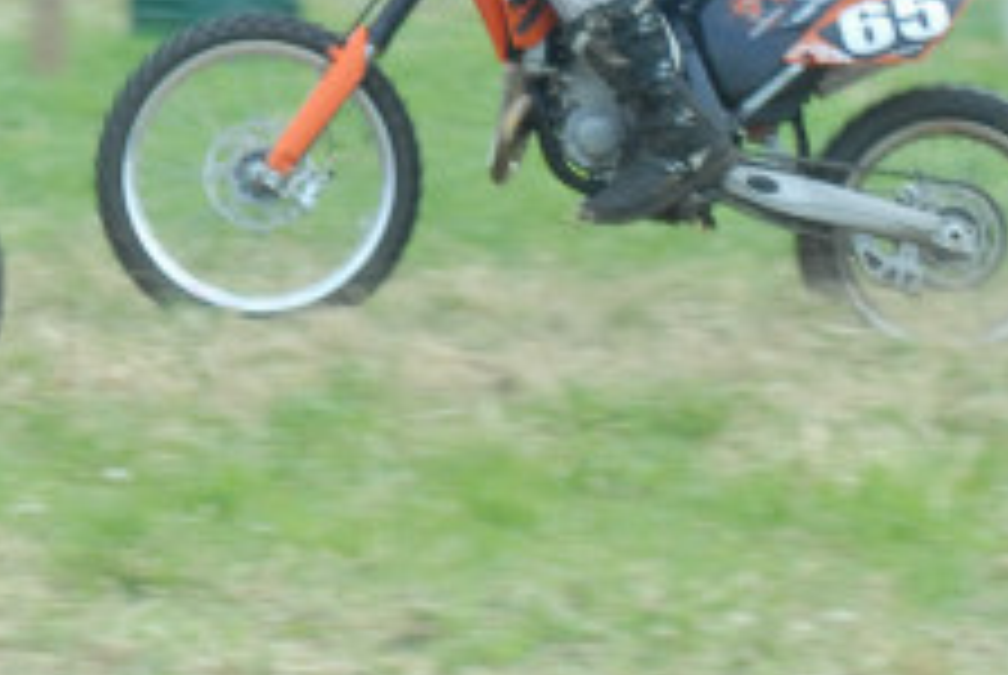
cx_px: -630
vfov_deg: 2.1
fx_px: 18806
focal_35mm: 671
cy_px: -108
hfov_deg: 3.1
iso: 400
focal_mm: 125
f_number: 5.6
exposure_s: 1/320
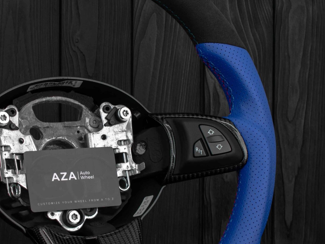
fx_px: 995
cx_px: 71
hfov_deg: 18.4
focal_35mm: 106
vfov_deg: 14.0
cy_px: 142
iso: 500
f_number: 6.3
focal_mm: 35
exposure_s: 1/125
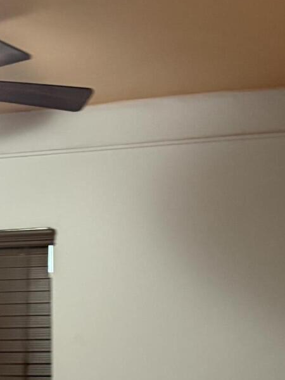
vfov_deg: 23.6
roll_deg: +0.8
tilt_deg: -3.6
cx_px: -27
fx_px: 878
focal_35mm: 80
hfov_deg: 17.8
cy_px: 363
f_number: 1.78
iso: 640
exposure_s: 1/40
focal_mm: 6.76
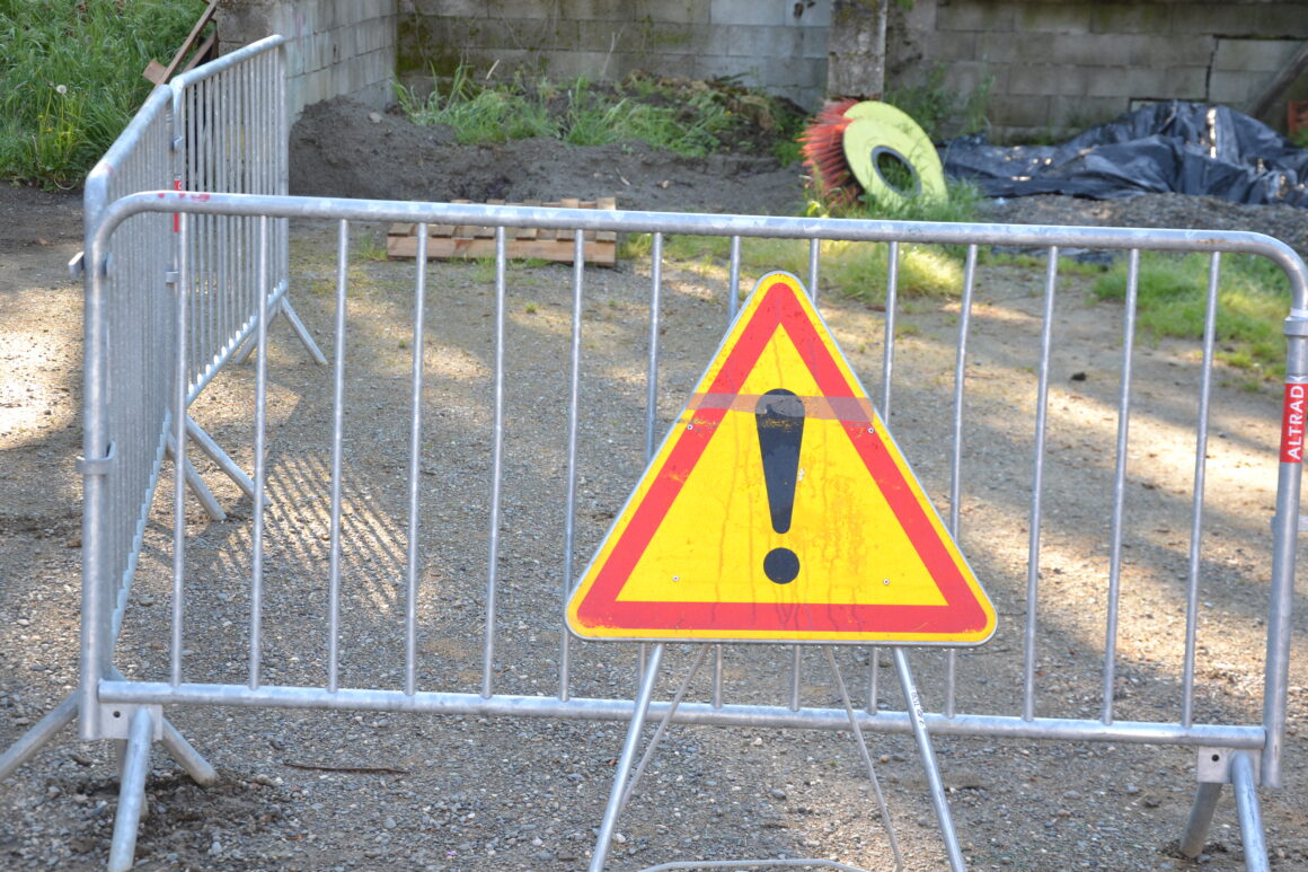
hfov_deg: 31.9
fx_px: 2289
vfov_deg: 21.6
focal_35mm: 63
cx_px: 654
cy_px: 436
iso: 400
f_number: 5
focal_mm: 42
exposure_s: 1/100
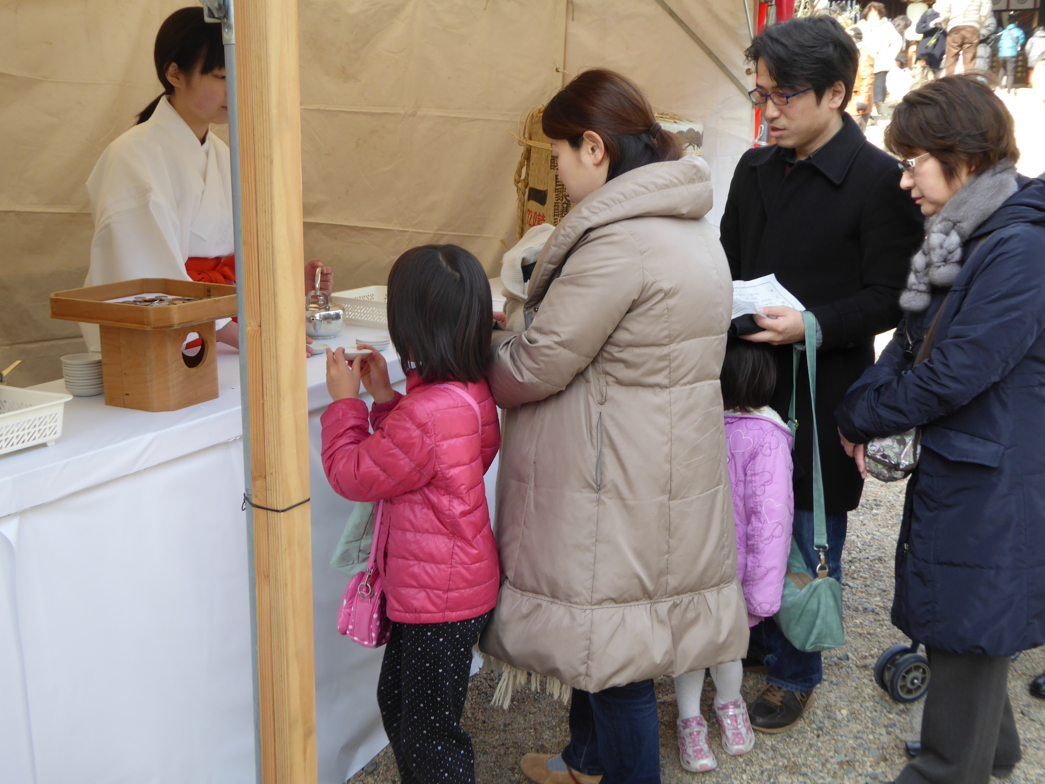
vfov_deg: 39.7
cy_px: 392
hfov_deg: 51.4
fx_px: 1087
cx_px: 522
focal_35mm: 36
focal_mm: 6.3
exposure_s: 1/100
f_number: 3.7
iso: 100
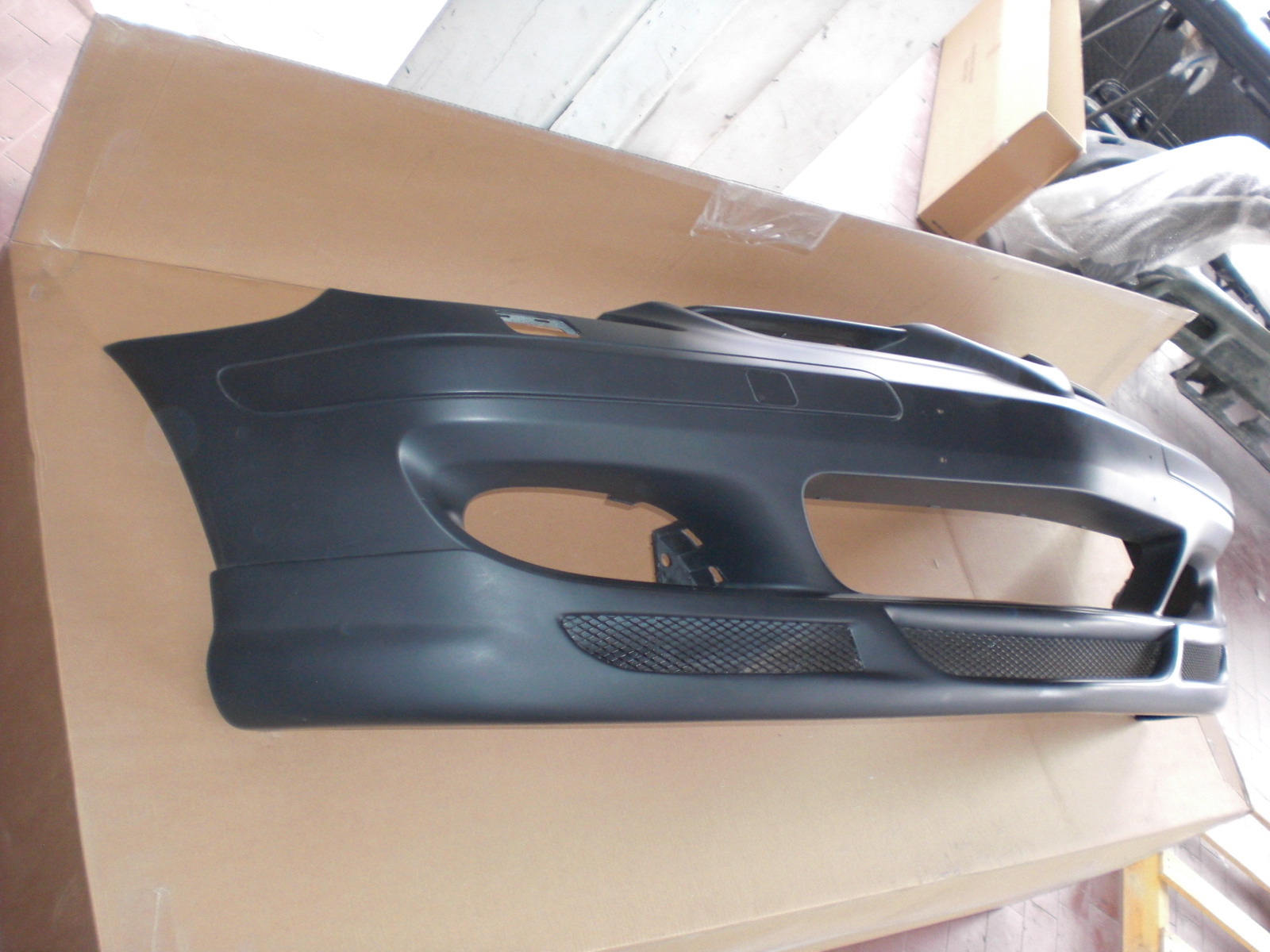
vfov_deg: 37.7
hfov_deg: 49.0
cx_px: 635
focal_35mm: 38
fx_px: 1394
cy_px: 476
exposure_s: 1/30
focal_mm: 6.3
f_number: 3.1
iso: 200
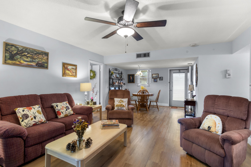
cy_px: 84
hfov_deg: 100.4
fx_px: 105
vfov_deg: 77.3
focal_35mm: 15
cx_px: 126
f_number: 13
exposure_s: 6
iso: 100
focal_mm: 10
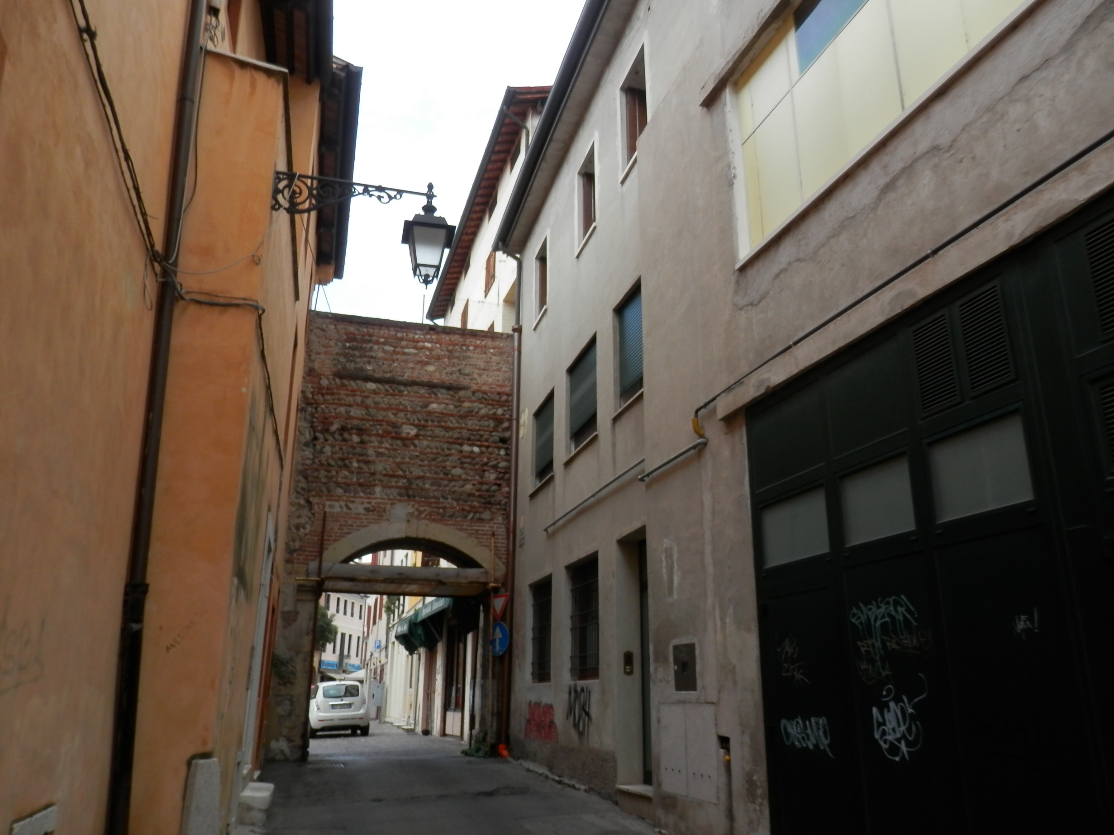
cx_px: 577
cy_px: 419
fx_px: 837
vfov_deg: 53.1
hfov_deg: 67.3
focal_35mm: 26
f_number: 3
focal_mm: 4.5
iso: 80
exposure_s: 1/200
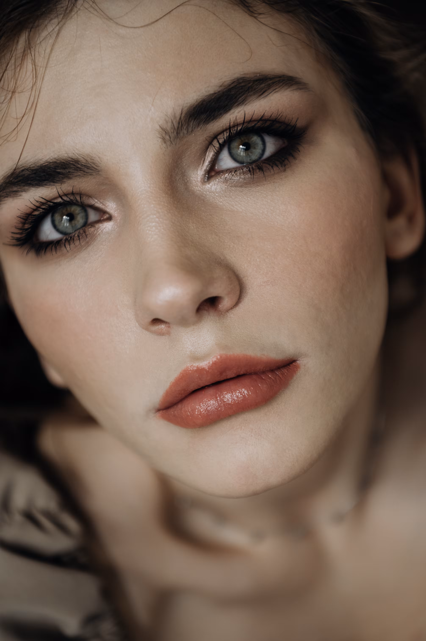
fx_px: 1244
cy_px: 320
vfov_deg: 28.9
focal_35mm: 70
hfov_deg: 19.4
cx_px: 213
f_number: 3.5
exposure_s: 1/200
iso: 100
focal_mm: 70
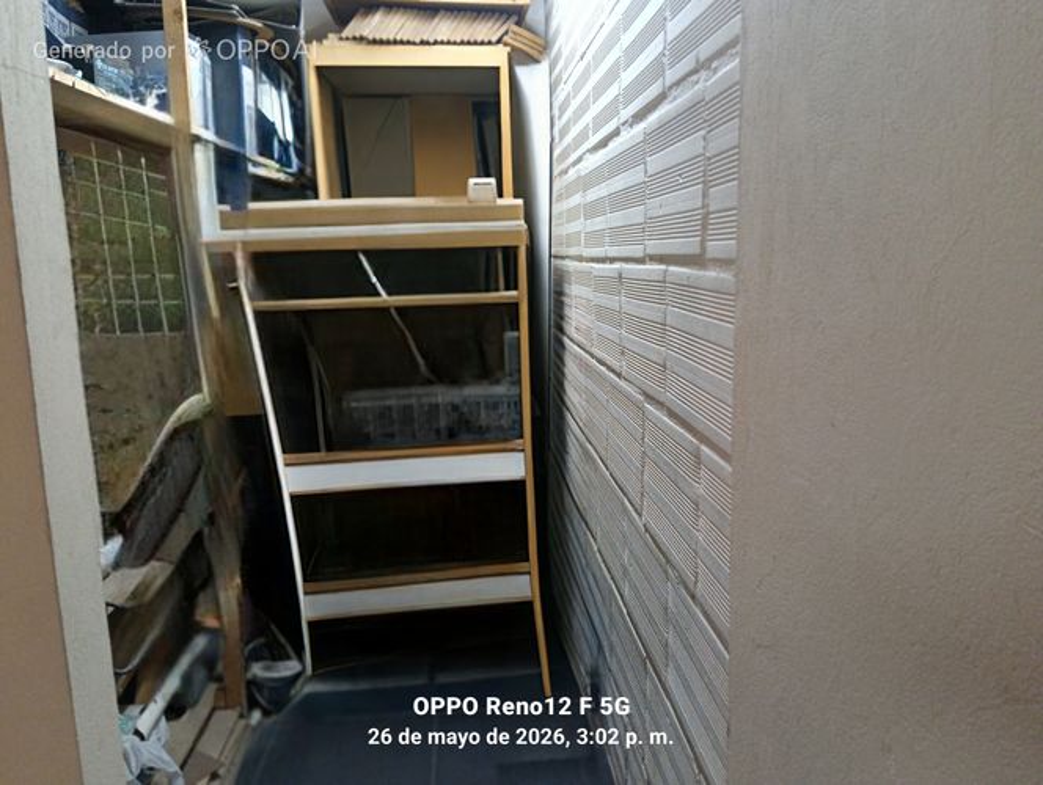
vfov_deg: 51.5
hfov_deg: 65.2
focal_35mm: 27
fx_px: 815
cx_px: 522
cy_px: 392
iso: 400
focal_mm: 3.98
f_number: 2.8
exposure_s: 1/30
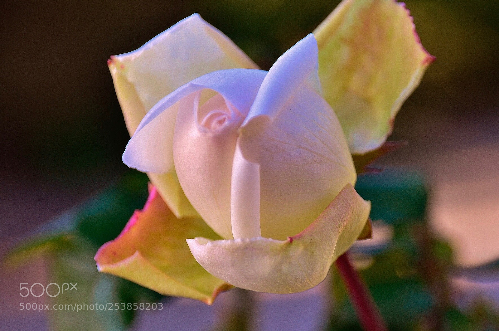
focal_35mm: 195
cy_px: 166
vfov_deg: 7.0
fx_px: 2698
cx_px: 250
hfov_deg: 10.6
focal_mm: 130
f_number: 6
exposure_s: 1/200
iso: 280
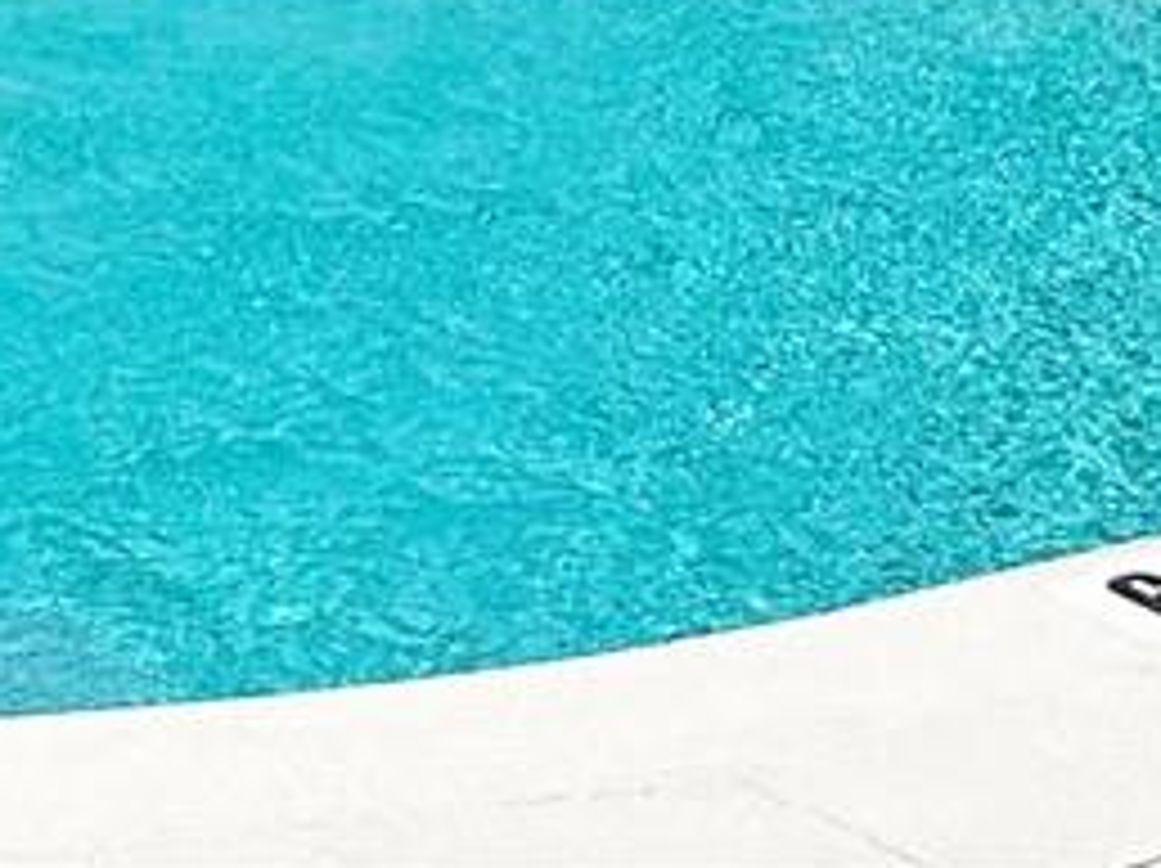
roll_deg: +0.0
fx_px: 4993
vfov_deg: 8.3
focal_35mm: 149
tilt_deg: +4.9
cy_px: -1826
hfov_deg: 13.2
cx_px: 130
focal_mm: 6.86
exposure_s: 1/8929
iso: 80
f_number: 1.78
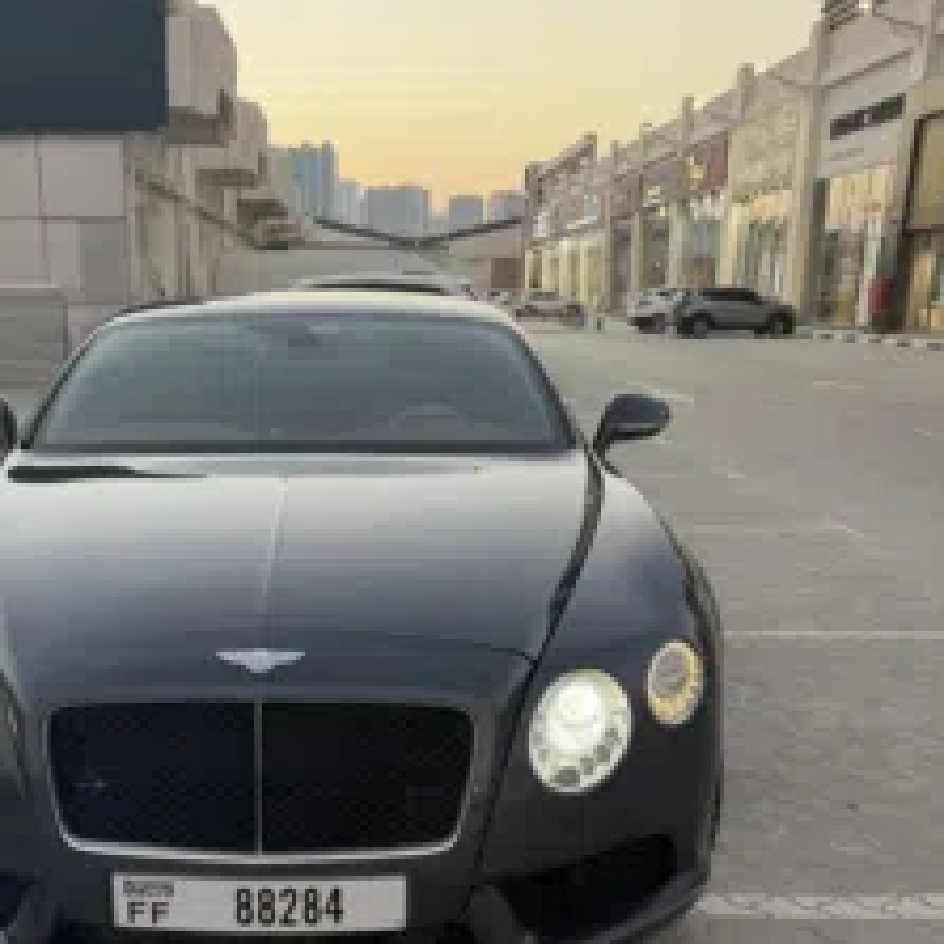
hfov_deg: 43.4
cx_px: 330
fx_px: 1172
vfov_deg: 42.6
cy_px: 698
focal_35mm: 38
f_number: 1.78
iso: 160
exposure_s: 1/100
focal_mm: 6.76
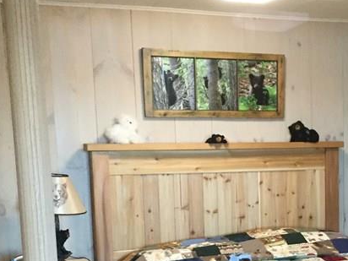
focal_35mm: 72
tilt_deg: -7.9
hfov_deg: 25.9
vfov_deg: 20.0
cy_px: 239
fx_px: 724
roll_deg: +1.1
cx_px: 329
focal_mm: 4.15
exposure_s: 1/30
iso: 250
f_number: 2.2
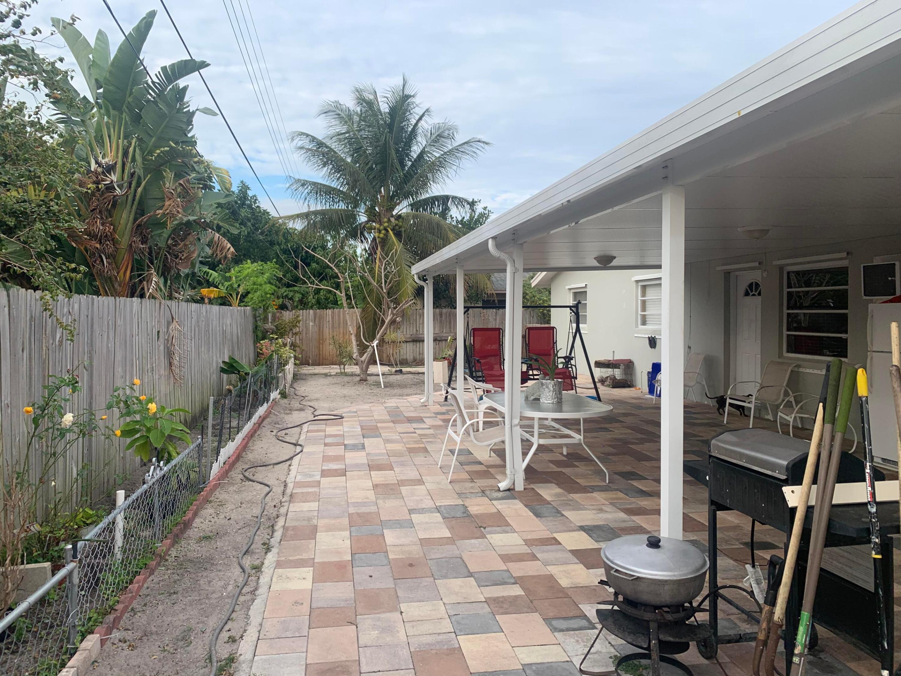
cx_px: 450
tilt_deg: -1.1
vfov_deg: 53.1
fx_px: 677
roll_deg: -0.7
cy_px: 338
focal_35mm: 26
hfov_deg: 67.3
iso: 25
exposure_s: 1/635
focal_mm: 4.25
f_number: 1.8
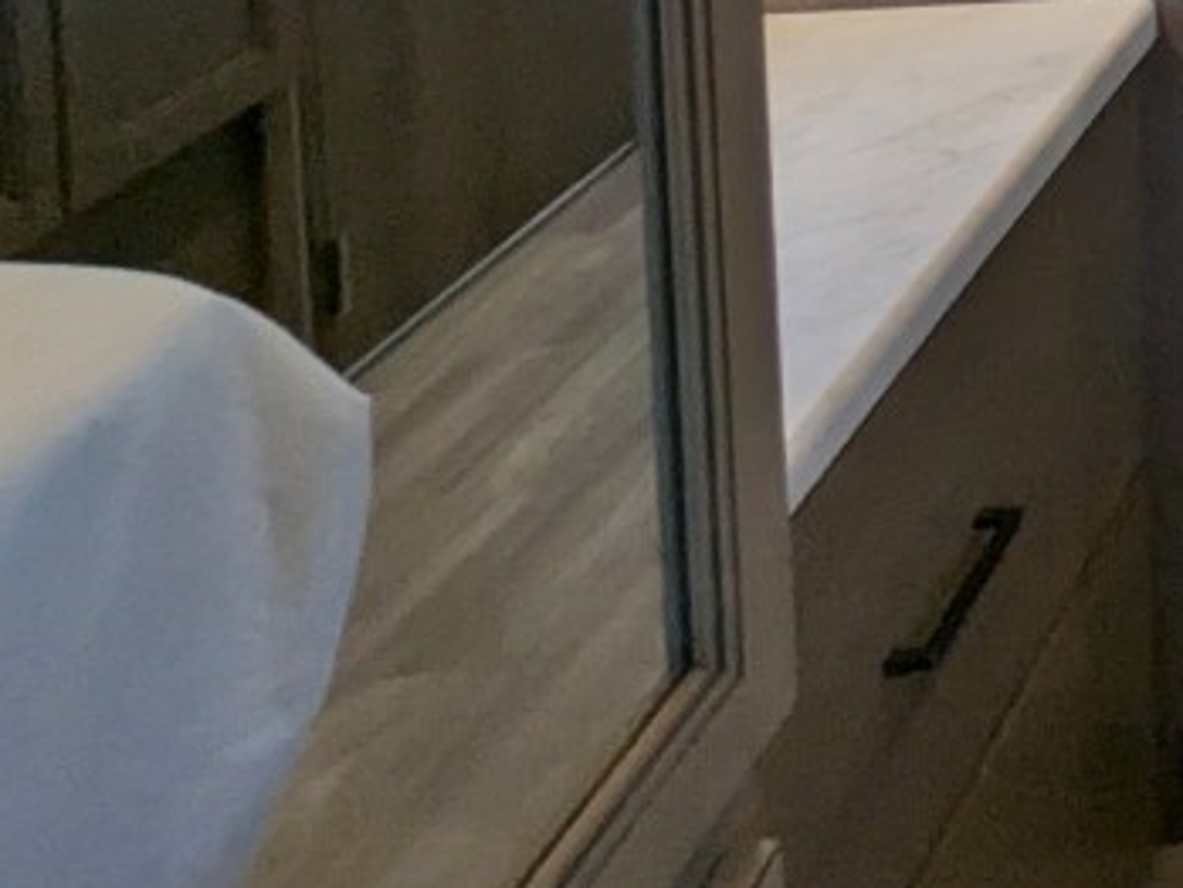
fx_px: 2188
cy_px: -759
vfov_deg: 17.8
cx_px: 2154
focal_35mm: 64
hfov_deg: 20.6
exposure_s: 1/194
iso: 216
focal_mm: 2.35
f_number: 2.2
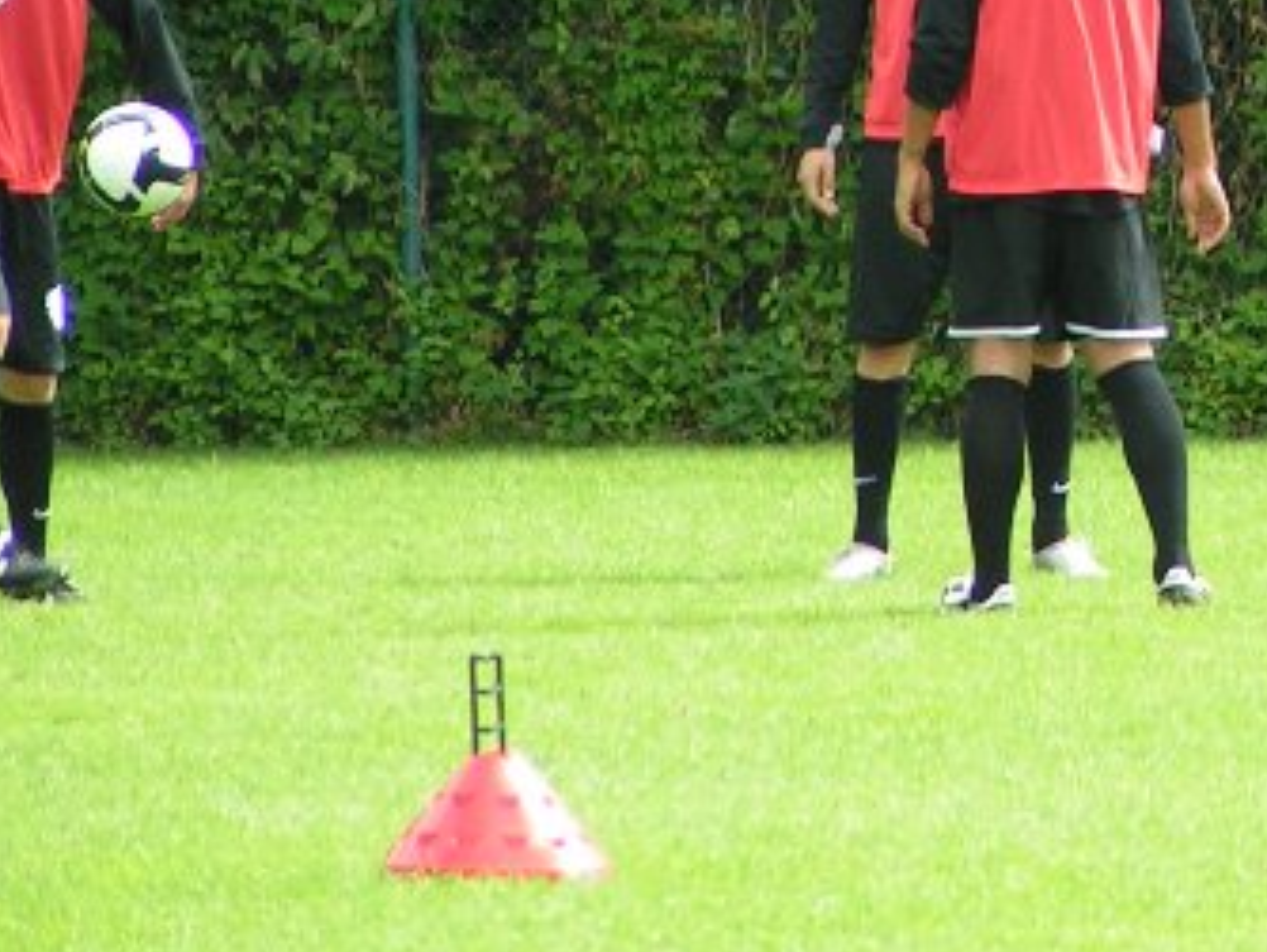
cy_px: -27
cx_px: 1358
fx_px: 27251
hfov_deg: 2.7
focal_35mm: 744
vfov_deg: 2.0
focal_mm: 47.6
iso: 64
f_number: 3.5
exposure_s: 1/250
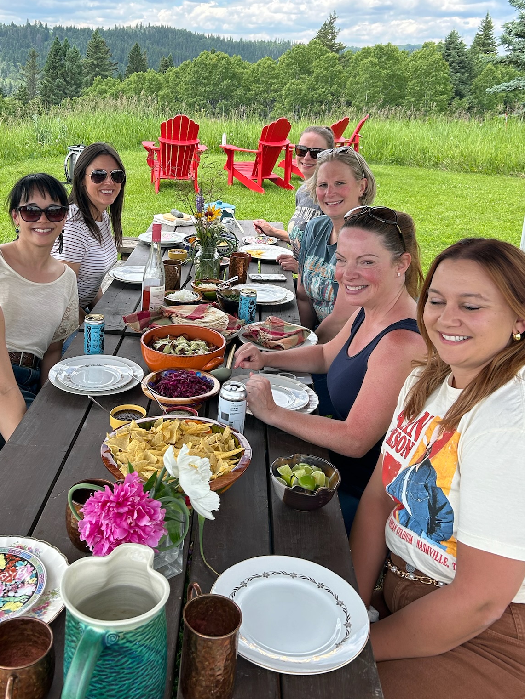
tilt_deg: -15.6
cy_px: 259
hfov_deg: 40.6
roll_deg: -0.1
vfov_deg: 52.0
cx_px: 220
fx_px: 708
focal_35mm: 35
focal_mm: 5.7
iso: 50
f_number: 1.5
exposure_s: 1/974
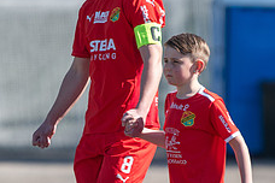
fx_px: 5836
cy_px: 122
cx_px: 146
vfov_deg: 1.8
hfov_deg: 2.7
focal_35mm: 764
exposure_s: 1/1250
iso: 125
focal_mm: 200
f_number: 2.8
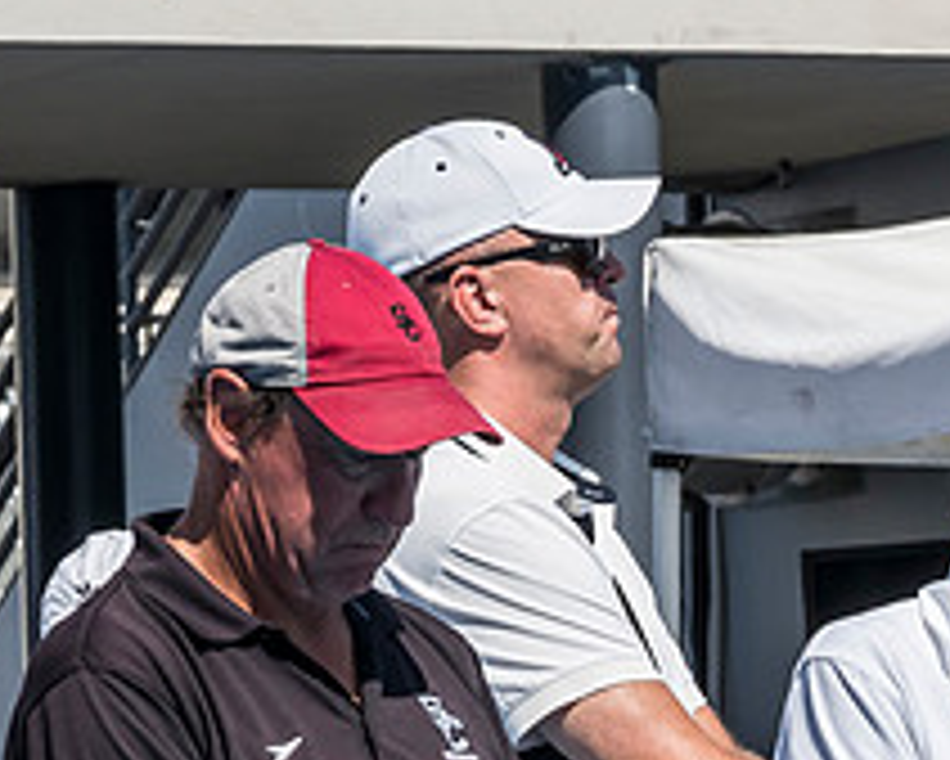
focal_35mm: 402
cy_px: 555
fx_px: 11308
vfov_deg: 3.9
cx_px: 1202
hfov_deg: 4.8
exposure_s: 1/1000
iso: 400
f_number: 8
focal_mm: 75
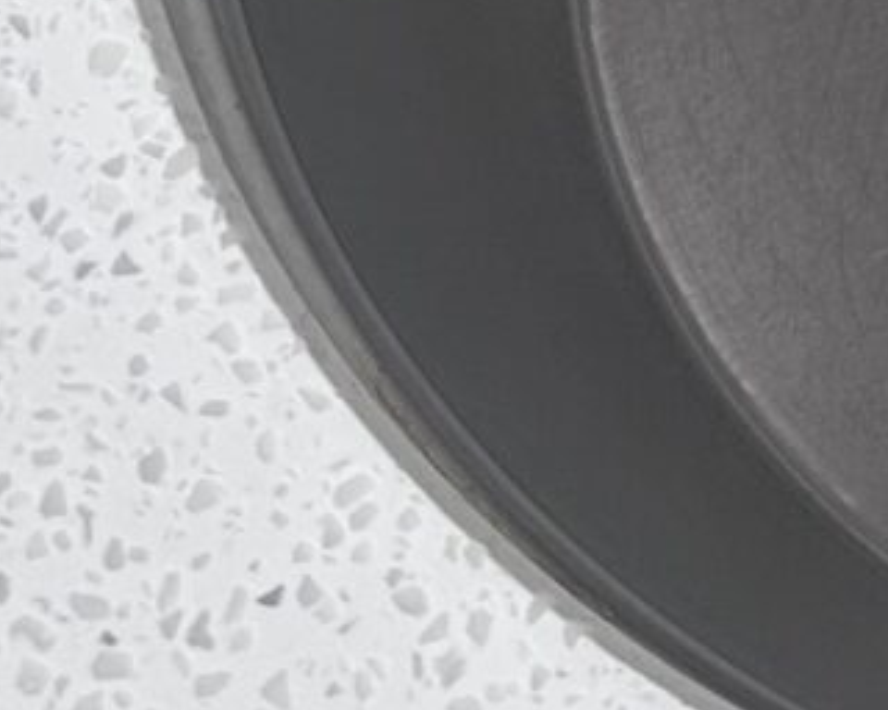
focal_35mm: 150
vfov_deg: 9.0
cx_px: 1554
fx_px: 3942
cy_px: -1151
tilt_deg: -55.2
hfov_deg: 11.9
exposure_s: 1/121
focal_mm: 6.86
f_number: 1.78
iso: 125
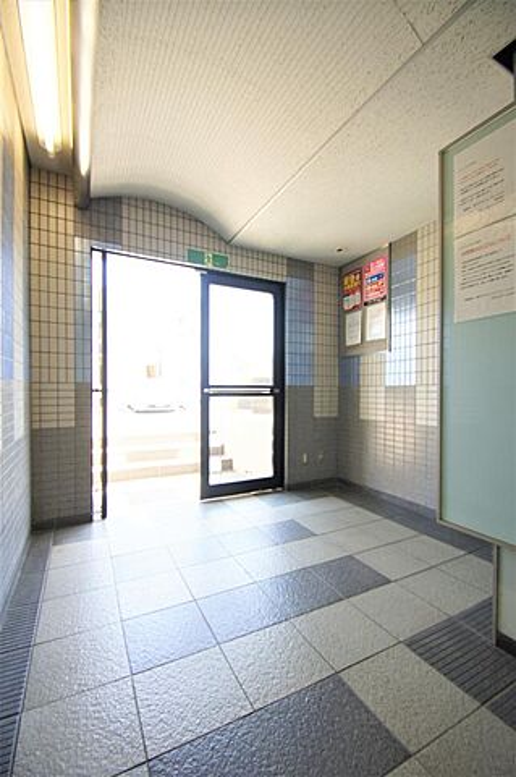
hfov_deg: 77.2
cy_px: 388
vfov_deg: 100.4
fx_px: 323
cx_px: 258
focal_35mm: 15
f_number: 4
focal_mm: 10
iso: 100
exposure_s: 1/30
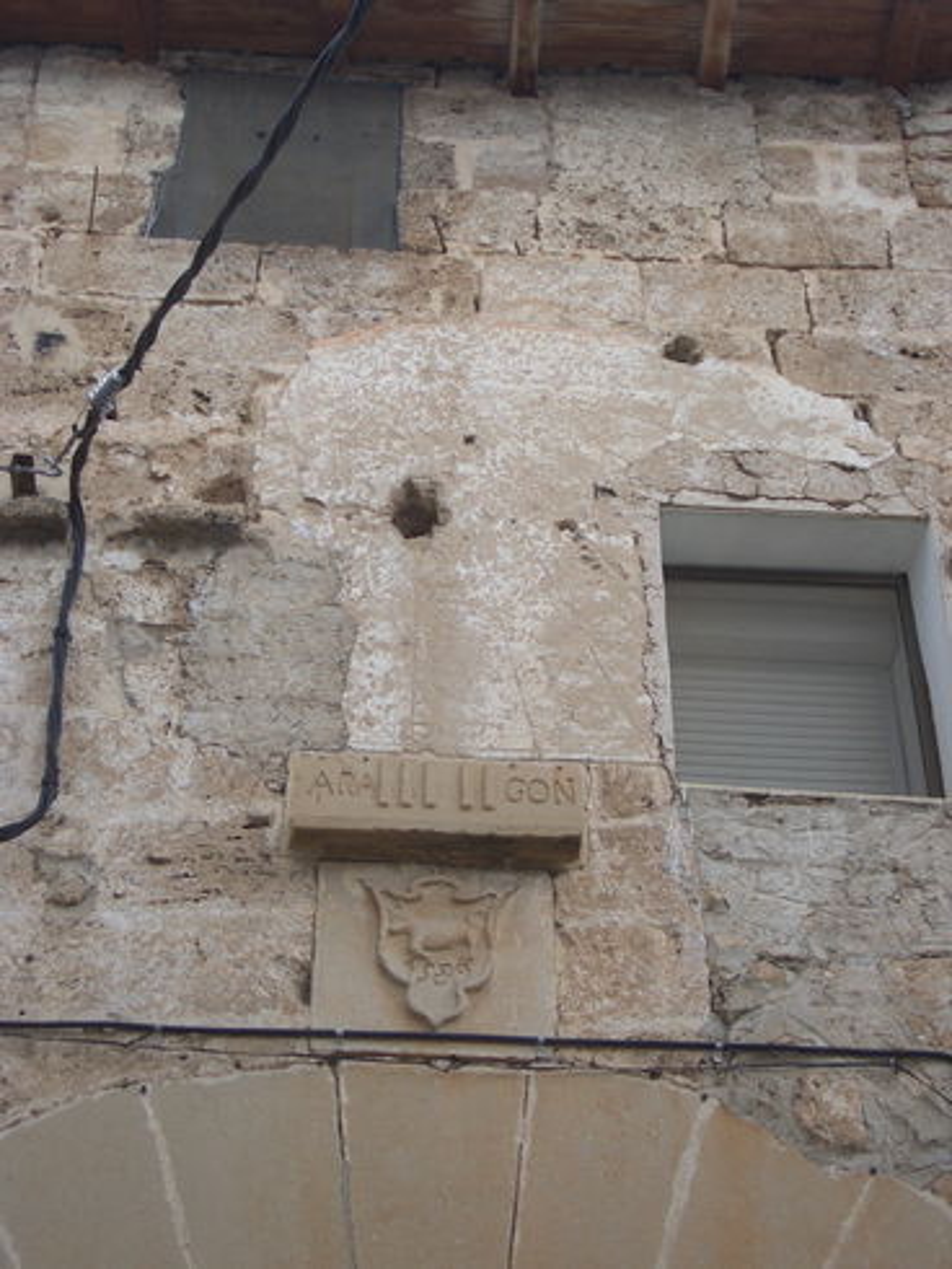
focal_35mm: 62
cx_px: 476
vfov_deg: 31.2
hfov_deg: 23.7
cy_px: 634
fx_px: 2272
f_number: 3.5
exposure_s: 1/200
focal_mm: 10.2
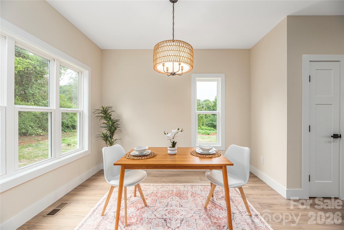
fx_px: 134
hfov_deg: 104.2
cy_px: 115
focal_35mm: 14
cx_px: 172
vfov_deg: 81.3
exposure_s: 1/200
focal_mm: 14
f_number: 8
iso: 320
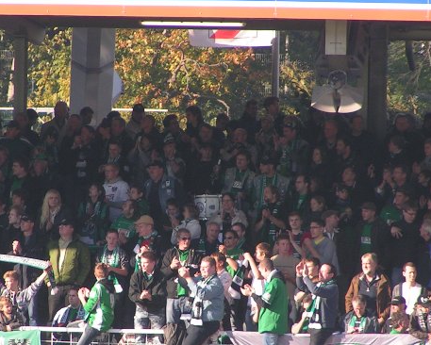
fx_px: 7108
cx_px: 179
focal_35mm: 557
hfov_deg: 3.5
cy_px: 169
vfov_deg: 2.8
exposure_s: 1/320
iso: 50
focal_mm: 49.8
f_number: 4
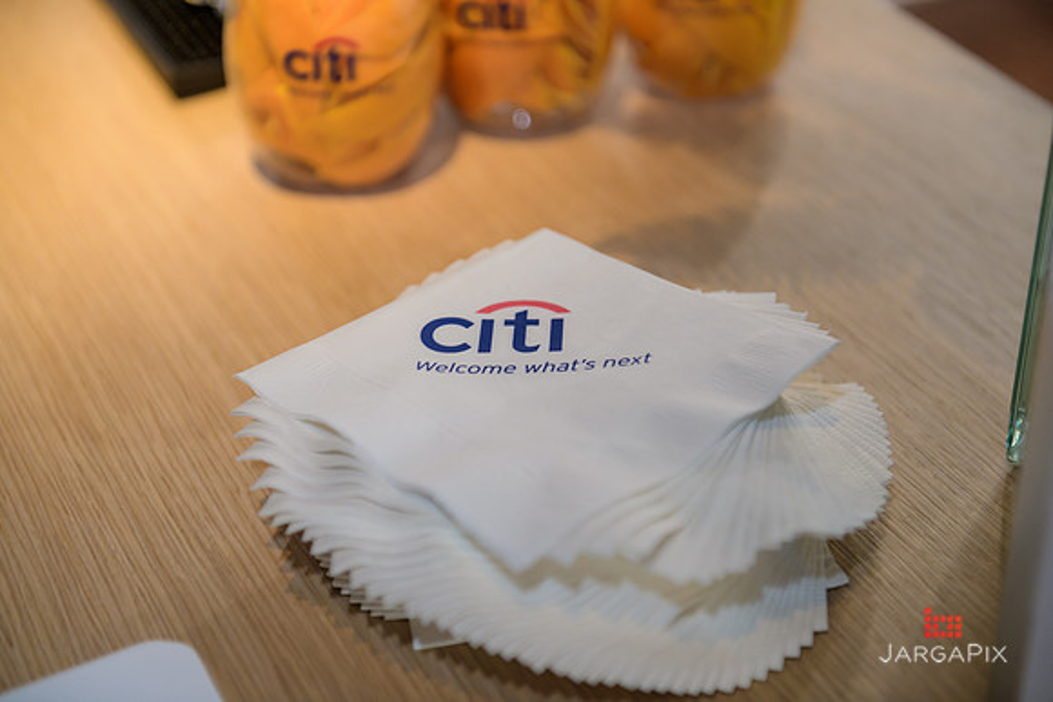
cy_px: 351
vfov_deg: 21.9
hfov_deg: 32.4
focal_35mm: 62
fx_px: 1814
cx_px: 526
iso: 800
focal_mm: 62
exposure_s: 1/125
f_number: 3.2
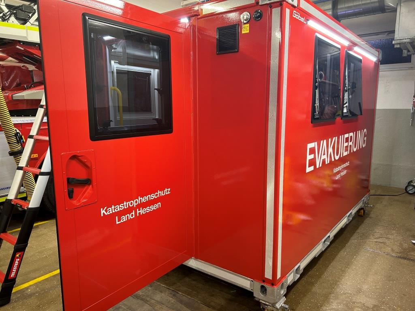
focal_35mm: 26
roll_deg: +0.3
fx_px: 312
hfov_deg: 67.3
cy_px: 156
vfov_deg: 53.1
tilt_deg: -9.0
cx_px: 208
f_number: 1.5
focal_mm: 5.7
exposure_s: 1/50
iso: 160
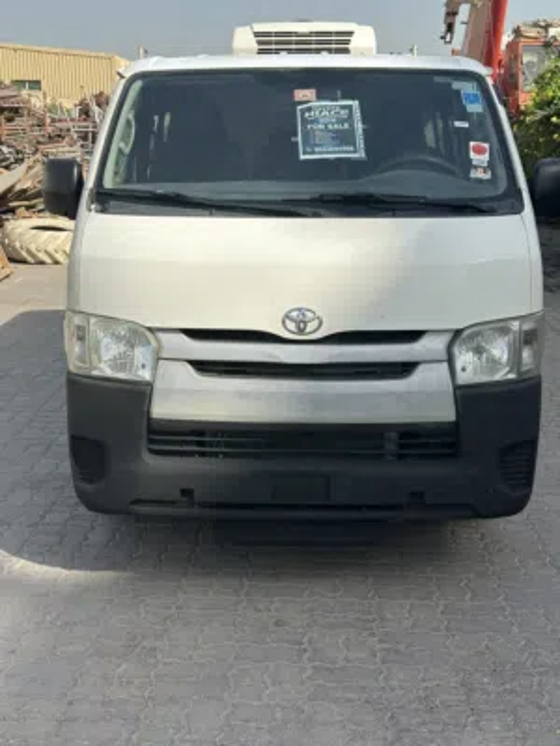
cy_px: 373
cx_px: 280
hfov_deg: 30.3
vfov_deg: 39.7
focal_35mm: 48
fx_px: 1035
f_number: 1.78
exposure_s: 1/3876
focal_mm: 6.86
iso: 64
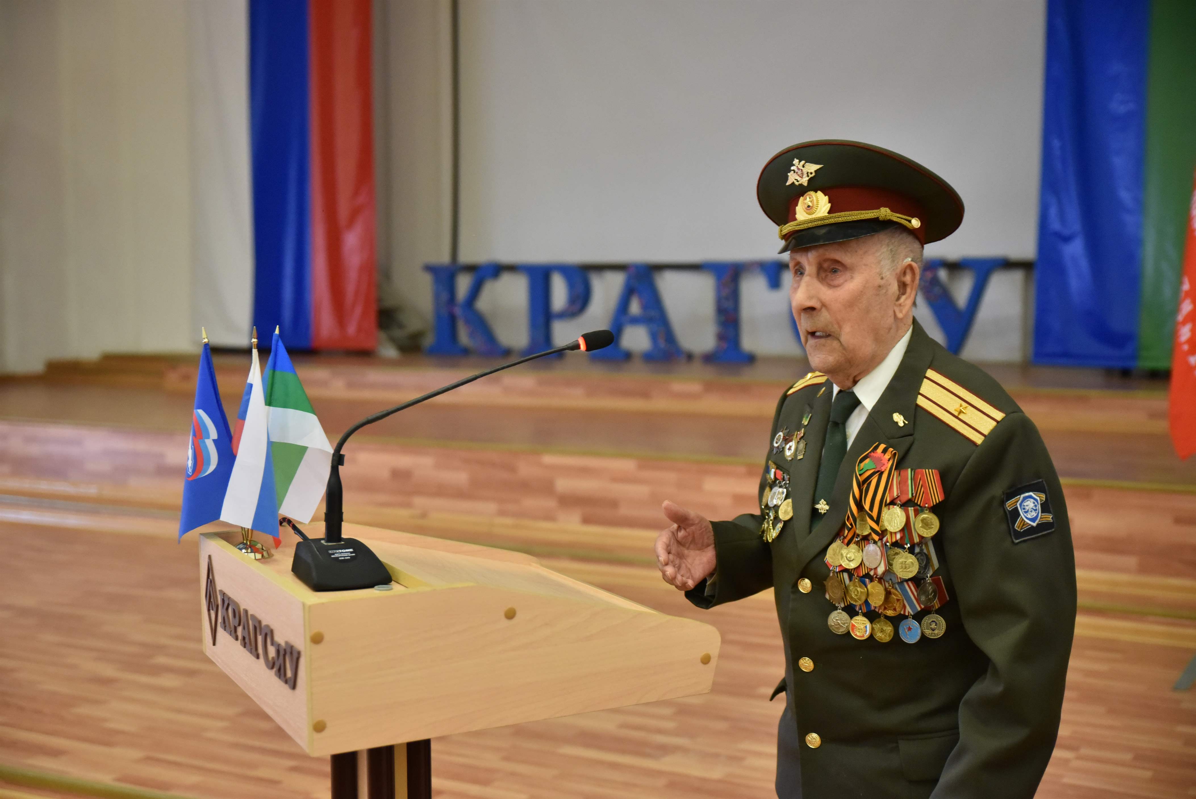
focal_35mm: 46
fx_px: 1529
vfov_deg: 29.3
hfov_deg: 42.7
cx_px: 598
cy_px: 400
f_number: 3.2
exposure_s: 1/200
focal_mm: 46
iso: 4000
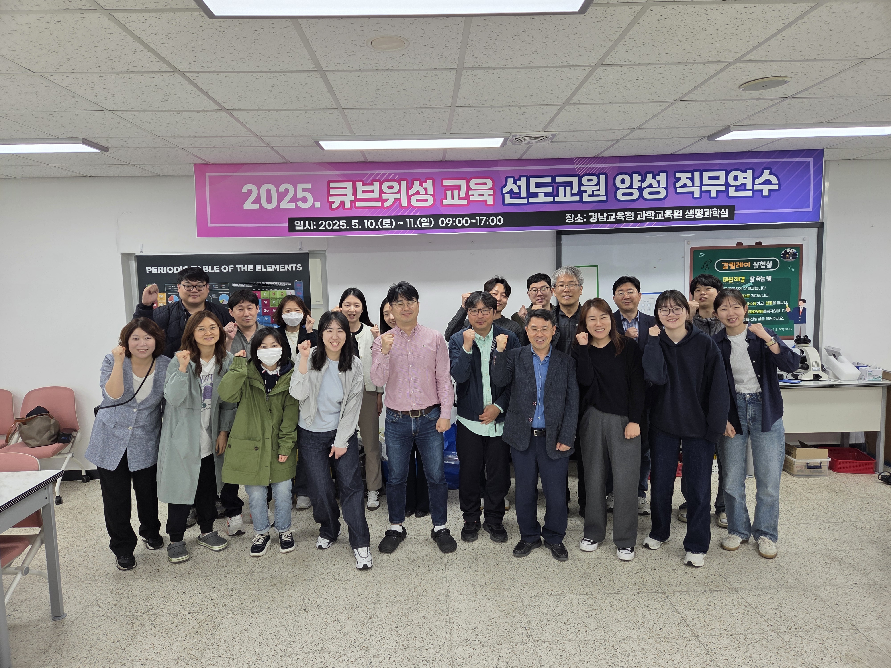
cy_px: 334
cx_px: 446
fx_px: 592
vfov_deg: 58.9
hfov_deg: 73.9
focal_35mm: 23
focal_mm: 5.4
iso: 80
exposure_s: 1/120
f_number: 1.8
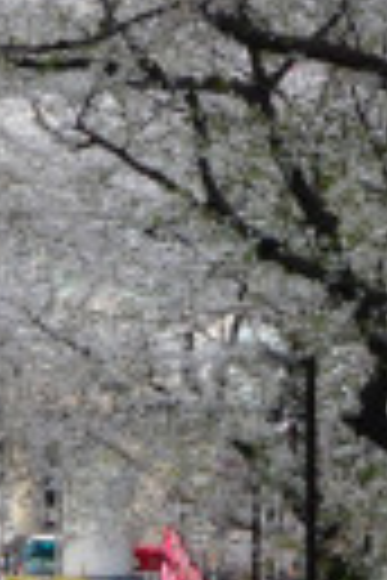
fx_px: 5756
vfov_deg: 5.7
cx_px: 90
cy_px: -414
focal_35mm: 357
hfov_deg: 3.8
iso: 100
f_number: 5
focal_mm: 34
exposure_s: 1/60
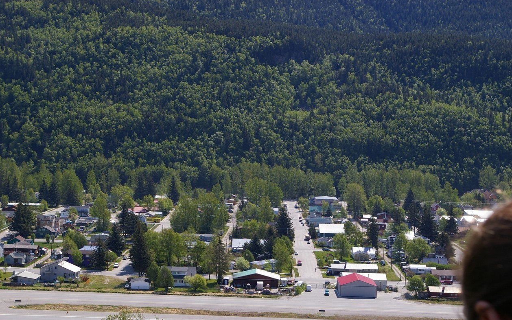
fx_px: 942
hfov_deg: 30.4
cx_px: 250
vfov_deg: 19.3
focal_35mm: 68
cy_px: 174
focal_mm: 43
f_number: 9.5
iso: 200
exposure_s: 1/250
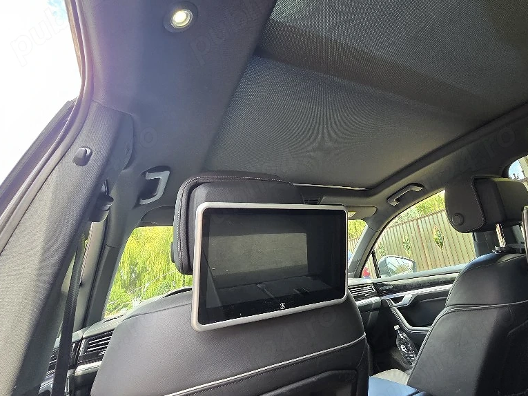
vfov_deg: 74.7
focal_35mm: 17
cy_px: 187
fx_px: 259
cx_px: 309
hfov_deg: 90.2
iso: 64
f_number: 1.9
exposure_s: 1/51.3
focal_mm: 2.2
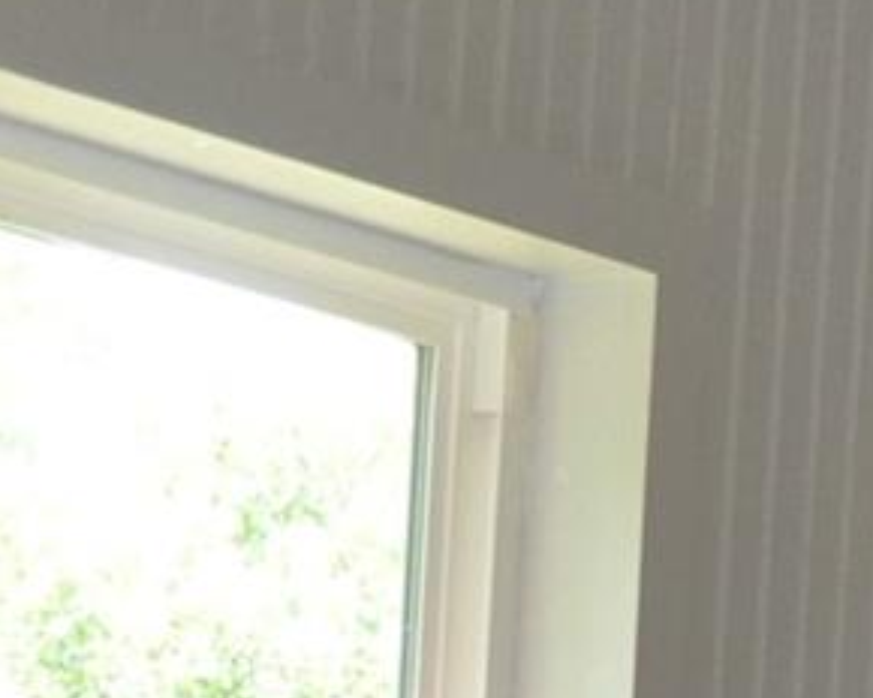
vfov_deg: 8.1
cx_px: 2158
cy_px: 1574
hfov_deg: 9.5
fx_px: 4625
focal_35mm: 179
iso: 800
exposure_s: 1/80
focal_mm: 18
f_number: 3.5
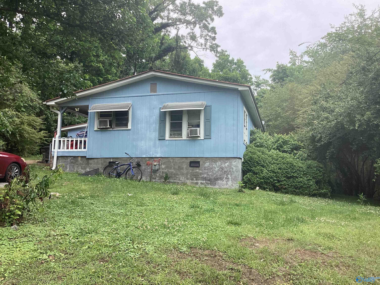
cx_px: 190
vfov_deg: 45.4
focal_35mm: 31
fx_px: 340
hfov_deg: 58.4
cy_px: 142
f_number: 2.4
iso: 25
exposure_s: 1/354
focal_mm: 3.3
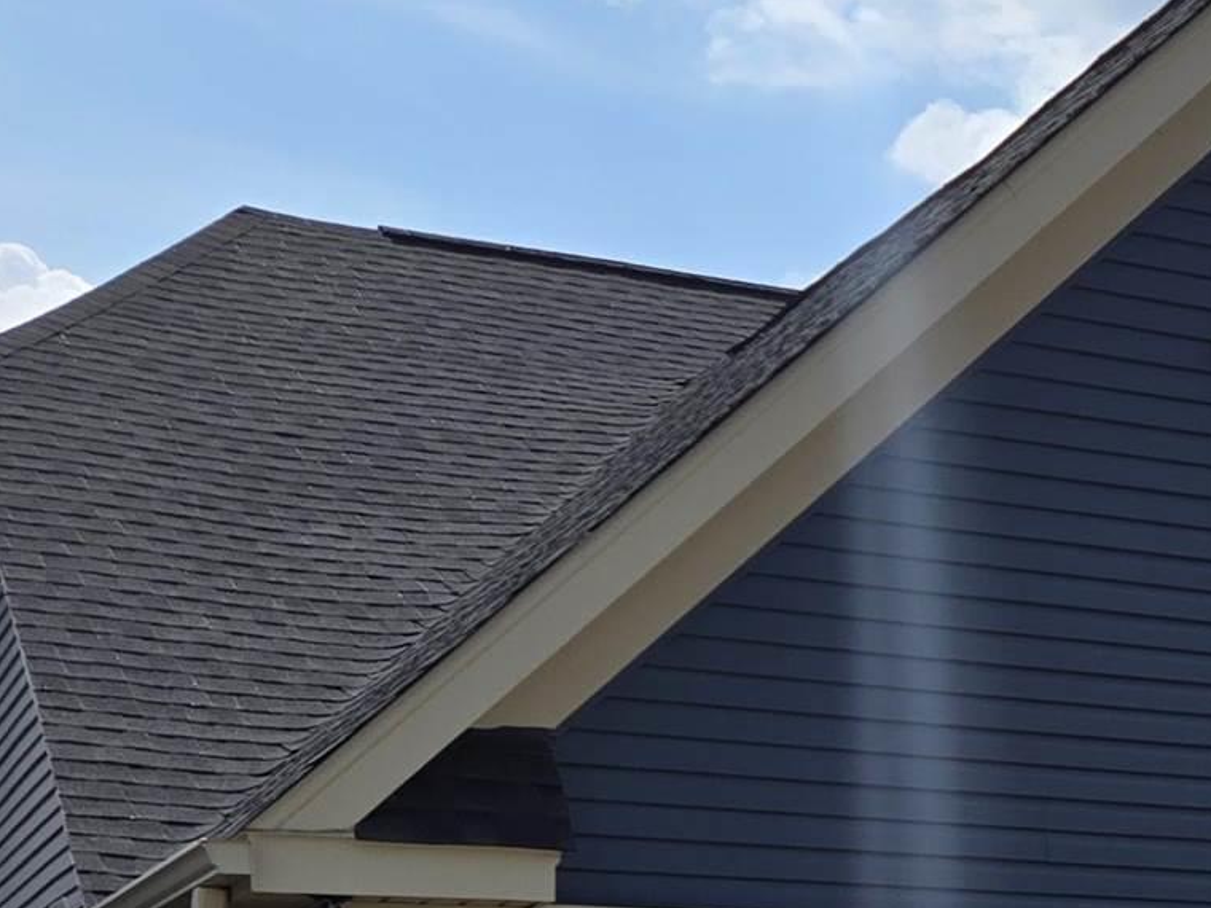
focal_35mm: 93
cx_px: 1882
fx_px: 3253
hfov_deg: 18.4
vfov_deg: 15.0
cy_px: 1246
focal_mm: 5.4
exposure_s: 1/2921
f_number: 1.8
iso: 25
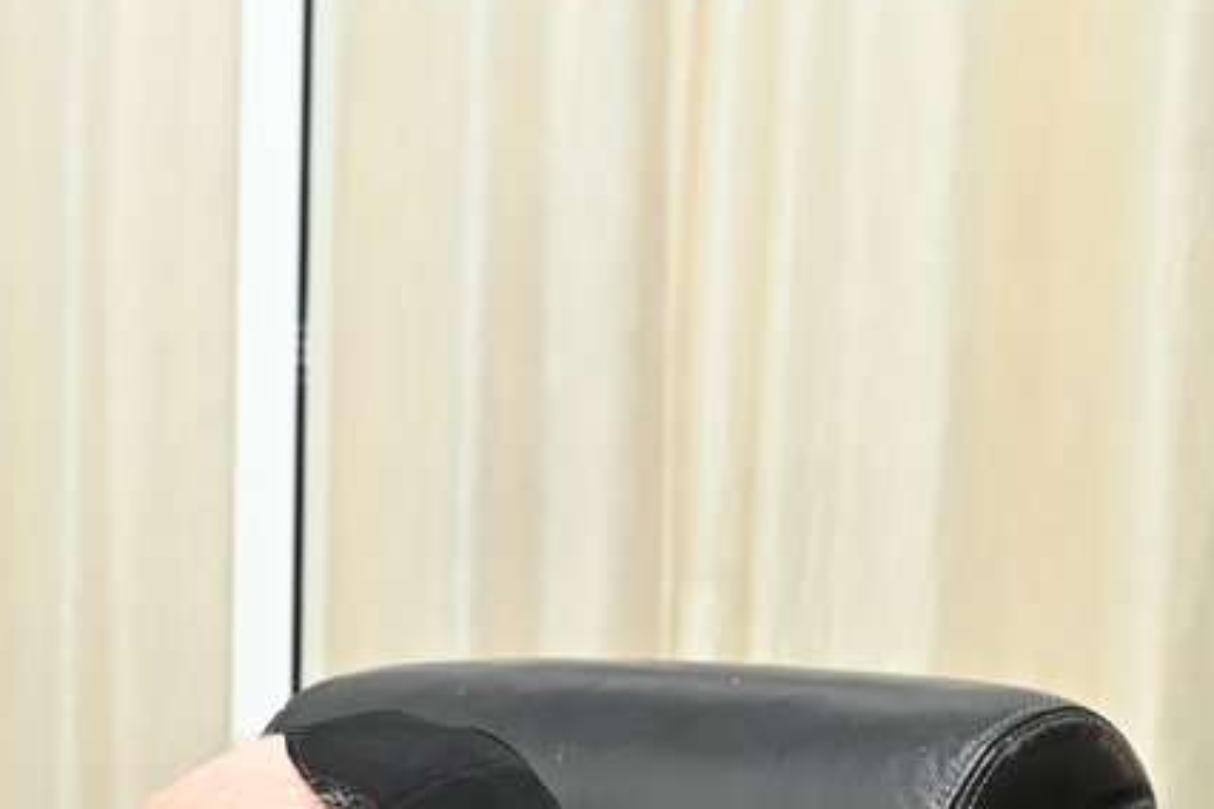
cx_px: -408
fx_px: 4215
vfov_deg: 10.6
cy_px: 1158
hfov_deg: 15.5
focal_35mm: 125
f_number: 4
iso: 1000
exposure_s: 1/160
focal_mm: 38
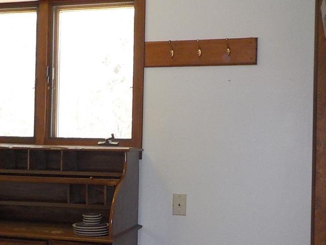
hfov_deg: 34.7
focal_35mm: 55
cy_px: 146
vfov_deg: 26.5
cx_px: 114
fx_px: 518
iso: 320
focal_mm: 4.1
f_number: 3.3
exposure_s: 1/30
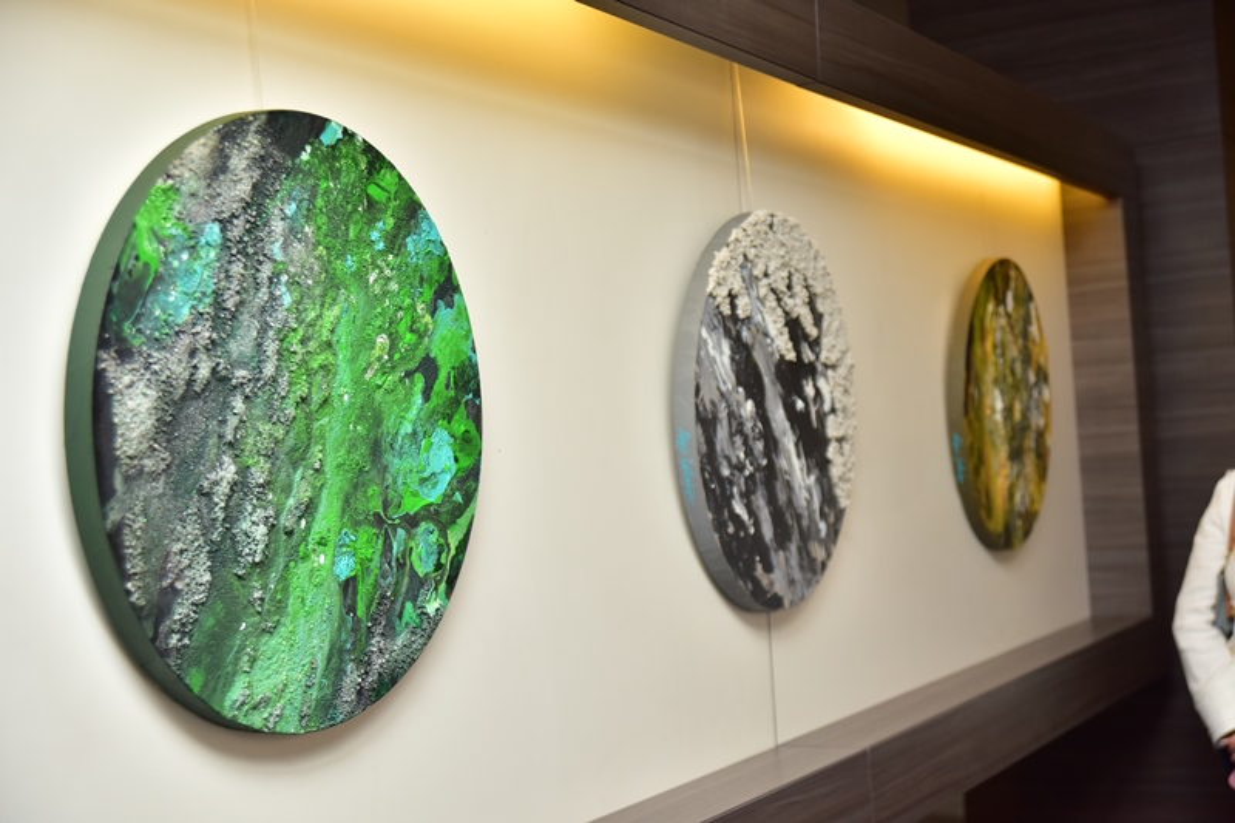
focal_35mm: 50
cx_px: 618
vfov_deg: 27.0
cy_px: 412
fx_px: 1715
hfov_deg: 39.6
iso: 500
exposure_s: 1/125
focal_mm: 50
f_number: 3.5
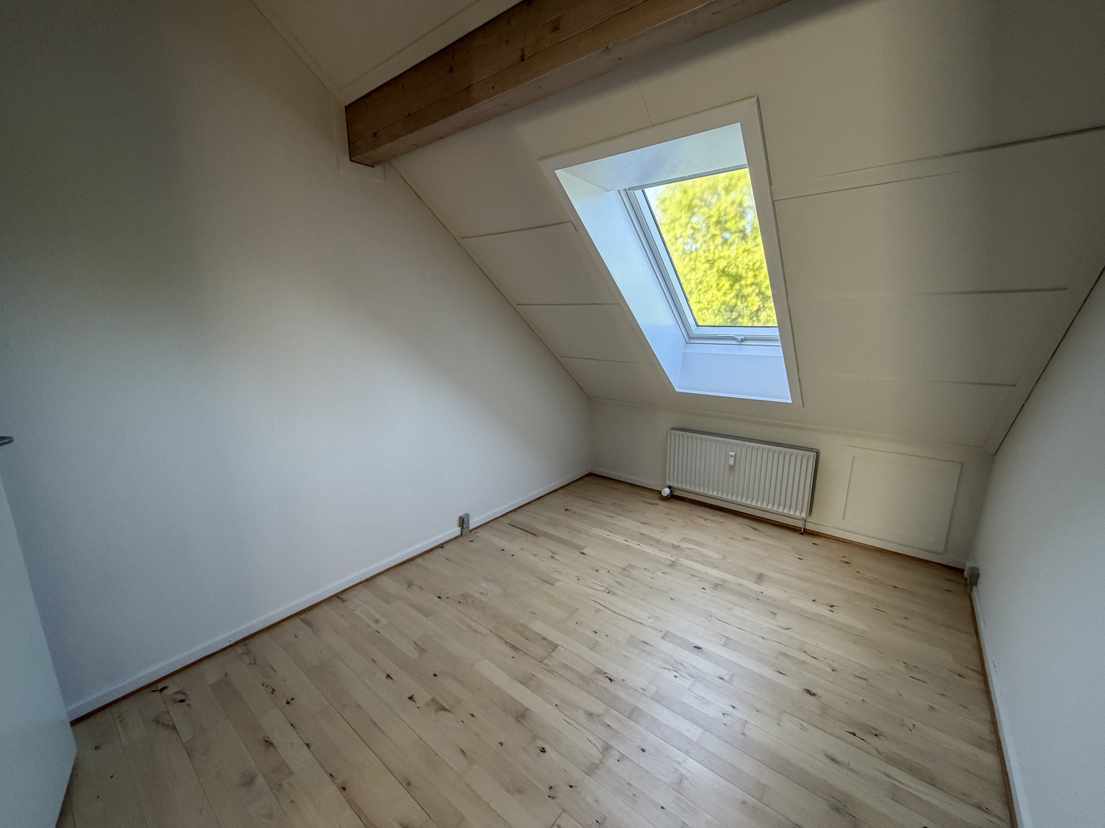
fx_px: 447
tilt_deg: -12.8
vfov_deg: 85.7
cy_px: 414
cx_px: 552
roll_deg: +0.1
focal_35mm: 14
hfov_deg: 102.1
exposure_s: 1/121
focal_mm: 2.22
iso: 200
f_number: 2.2
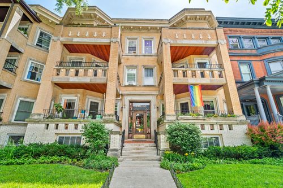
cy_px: 94
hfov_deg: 96.8
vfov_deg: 73.7
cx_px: 142
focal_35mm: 16
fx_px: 126
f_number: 8
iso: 500
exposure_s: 1/25
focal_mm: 16
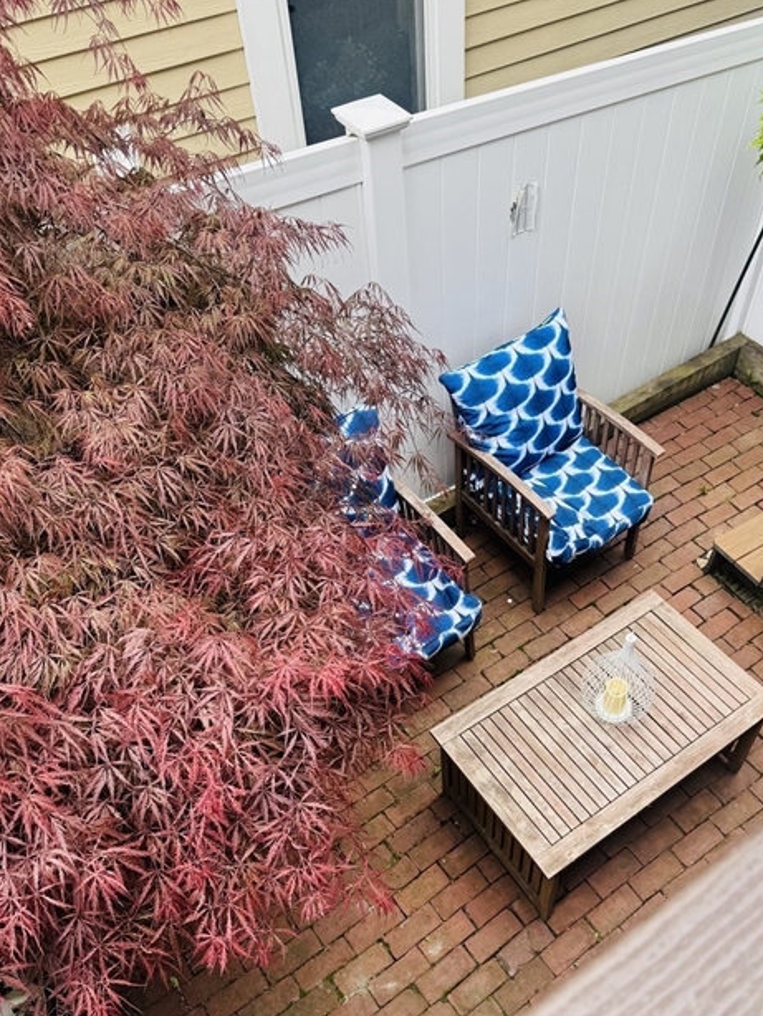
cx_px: 460
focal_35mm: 30
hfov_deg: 46.5
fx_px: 881
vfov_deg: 59.7
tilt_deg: -52.2
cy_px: 586
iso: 80
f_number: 1.78
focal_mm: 6.76
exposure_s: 1/633
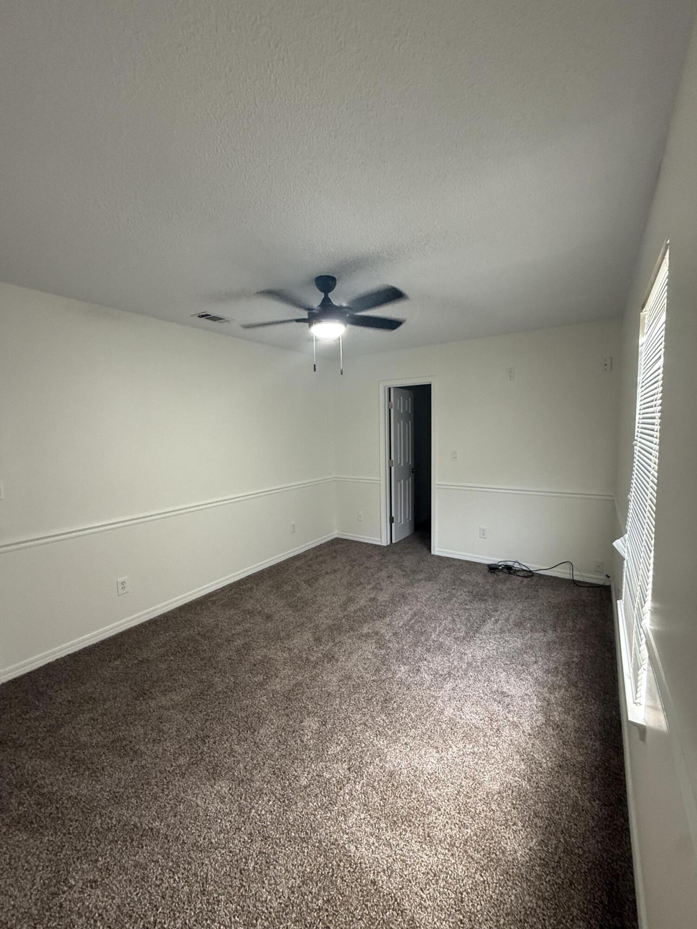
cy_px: 464
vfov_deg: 102.1
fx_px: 376
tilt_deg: -1.4
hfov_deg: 85.7
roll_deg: +1.8
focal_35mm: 14
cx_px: 348
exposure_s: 1/120
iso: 500
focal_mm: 2.22
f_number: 2.2
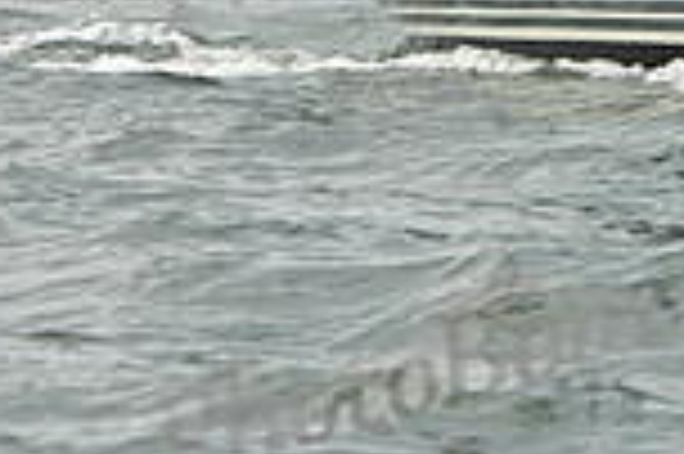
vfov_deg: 2.4
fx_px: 10856
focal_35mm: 572
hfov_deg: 3.6
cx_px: 1026
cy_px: -389
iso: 320
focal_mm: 150
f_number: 8
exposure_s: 1/1600
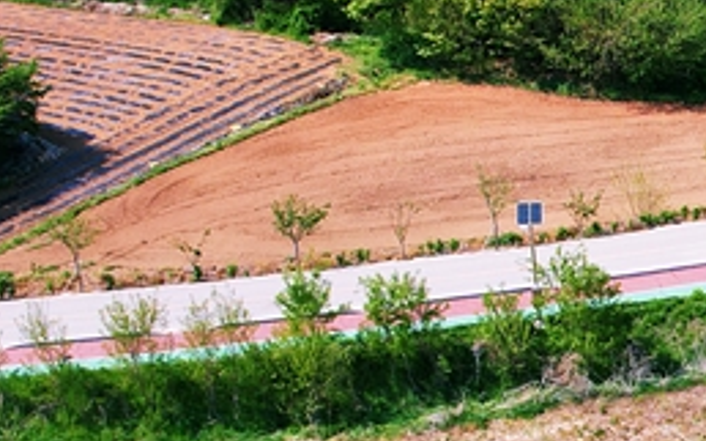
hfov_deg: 19.0
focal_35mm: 100
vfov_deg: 12.9
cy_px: 418
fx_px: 1923
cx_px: 952
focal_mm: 8.38
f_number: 2.8
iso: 140
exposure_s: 1/2000
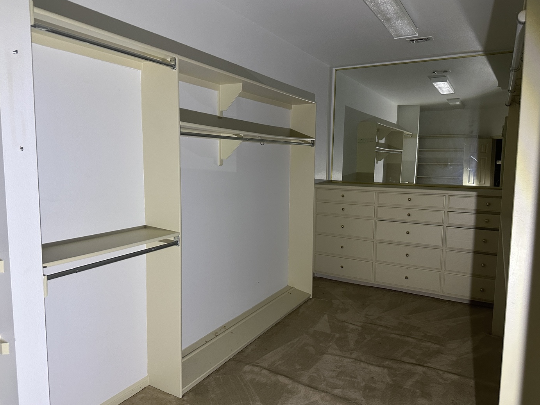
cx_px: 268
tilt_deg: -2.4
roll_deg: -1.2
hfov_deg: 69.4
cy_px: 203
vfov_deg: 54.9
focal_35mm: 25
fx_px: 390
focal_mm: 6.86
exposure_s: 1/60
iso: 320
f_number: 1.78
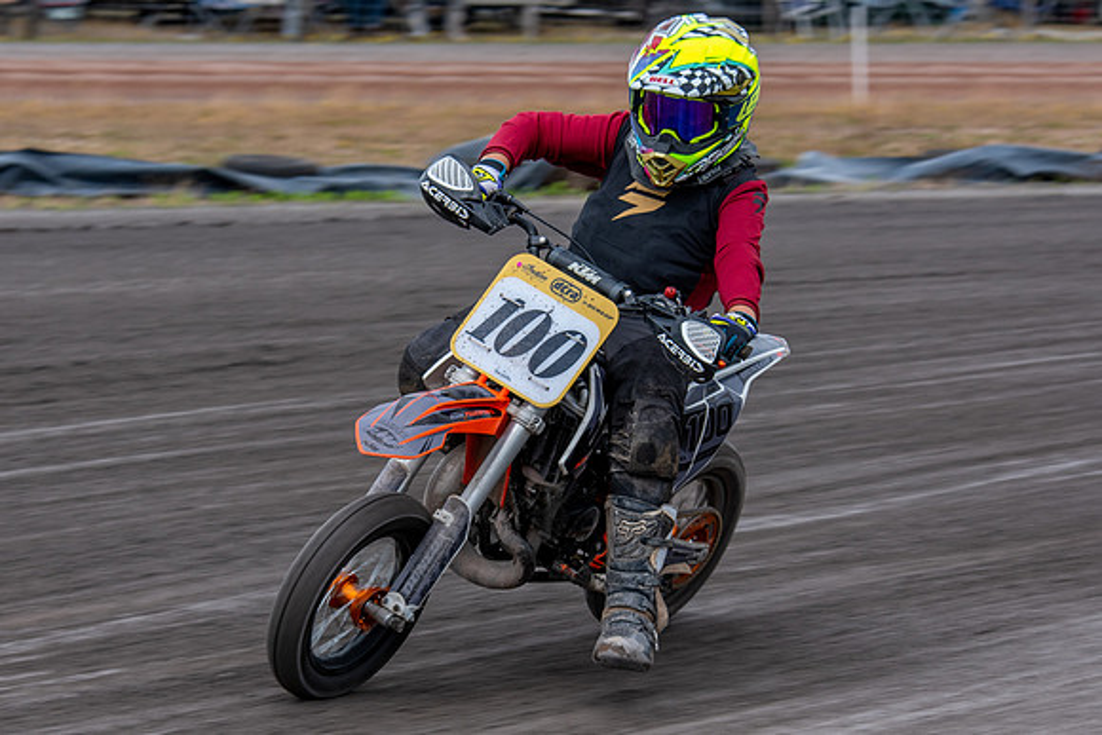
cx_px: 498
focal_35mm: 160
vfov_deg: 8.6
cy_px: 502
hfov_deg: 12.8
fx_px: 4897
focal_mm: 100
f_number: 8
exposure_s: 1/320
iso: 200
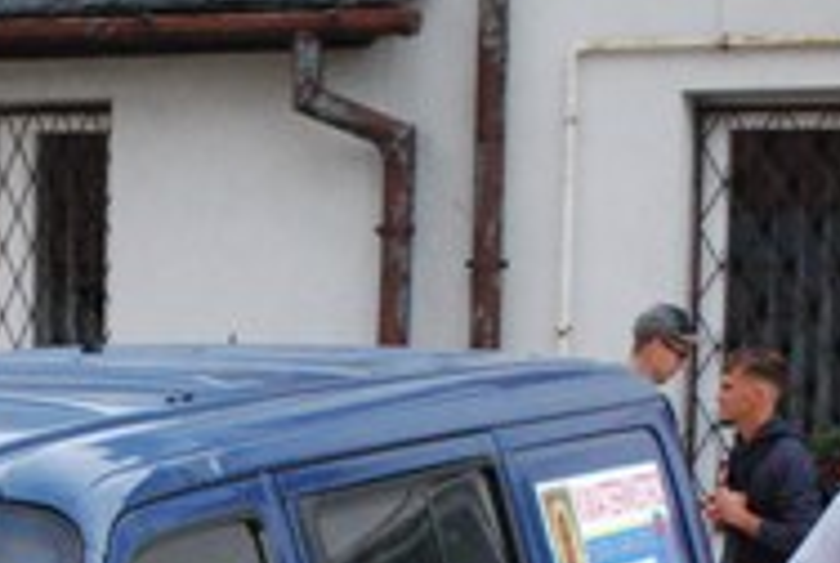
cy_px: 903
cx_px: -58
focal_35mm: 179
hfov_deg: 11.3
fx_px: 4183
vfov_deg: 7.5
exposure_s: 1/250
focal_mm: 28
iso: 1600
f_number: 10
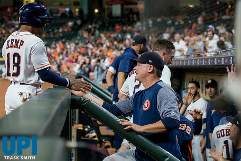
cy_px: 87
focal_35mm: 124
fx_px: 828
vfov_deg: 11.1
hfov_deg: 16.5
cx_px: 142
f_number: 4
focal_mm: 70
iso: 2500
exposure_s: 1/1250
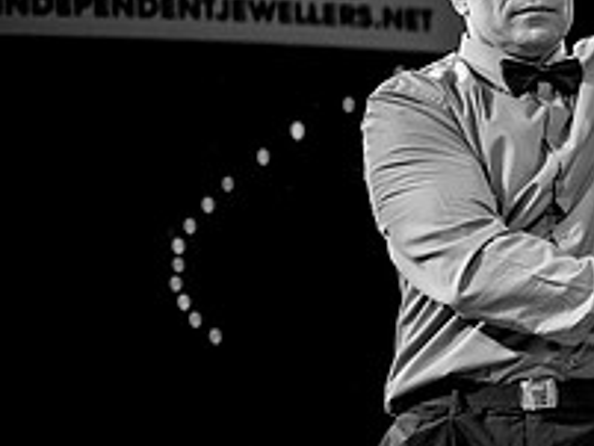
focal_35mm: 194
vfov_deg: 7.7
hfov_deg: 9.9
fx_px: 3331
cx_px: 822
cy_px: 96
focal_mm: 70
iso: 2000
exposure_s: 1/1000
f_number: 2.8
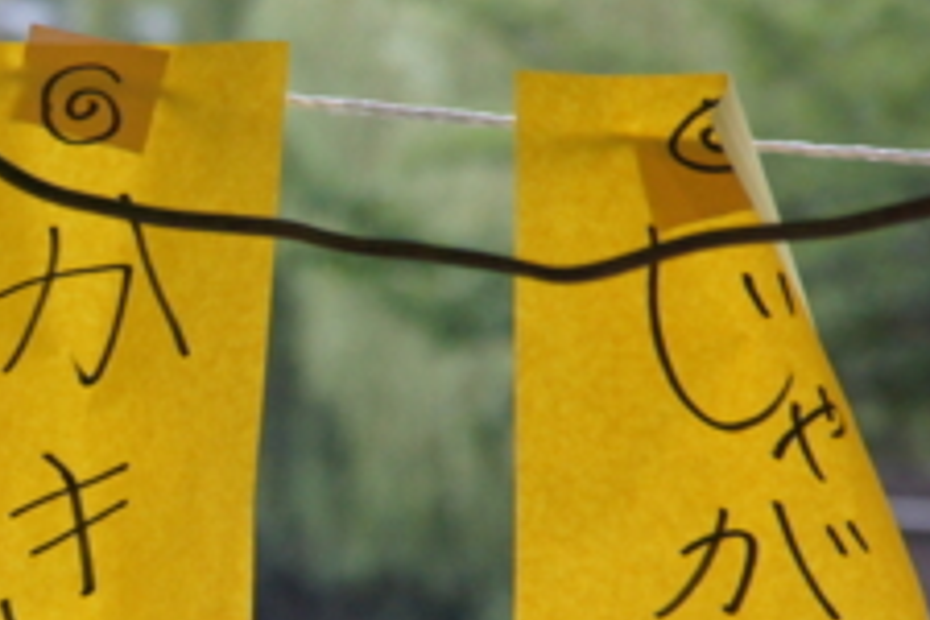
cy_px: 486
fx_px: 13958
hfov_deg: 3.8
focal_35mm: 540
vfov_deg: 2.5
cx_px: -207
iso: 1600
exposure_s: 1/200
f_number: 8
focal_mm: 135
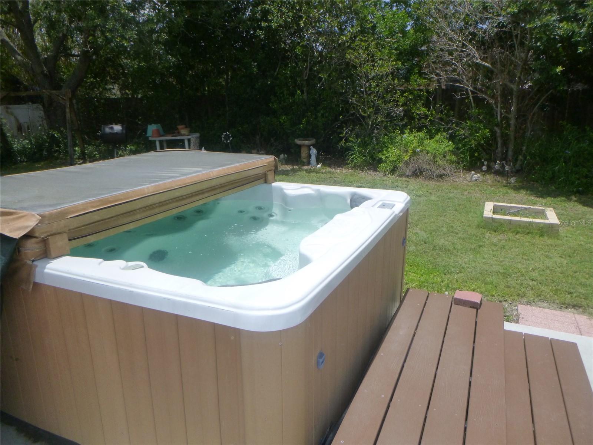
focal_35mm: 25
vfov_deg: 54.9
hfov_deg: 69.4
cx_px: 296
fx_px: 428
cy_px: 222
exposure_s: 1/1000
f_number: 3.9
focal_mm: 4.5
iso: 160
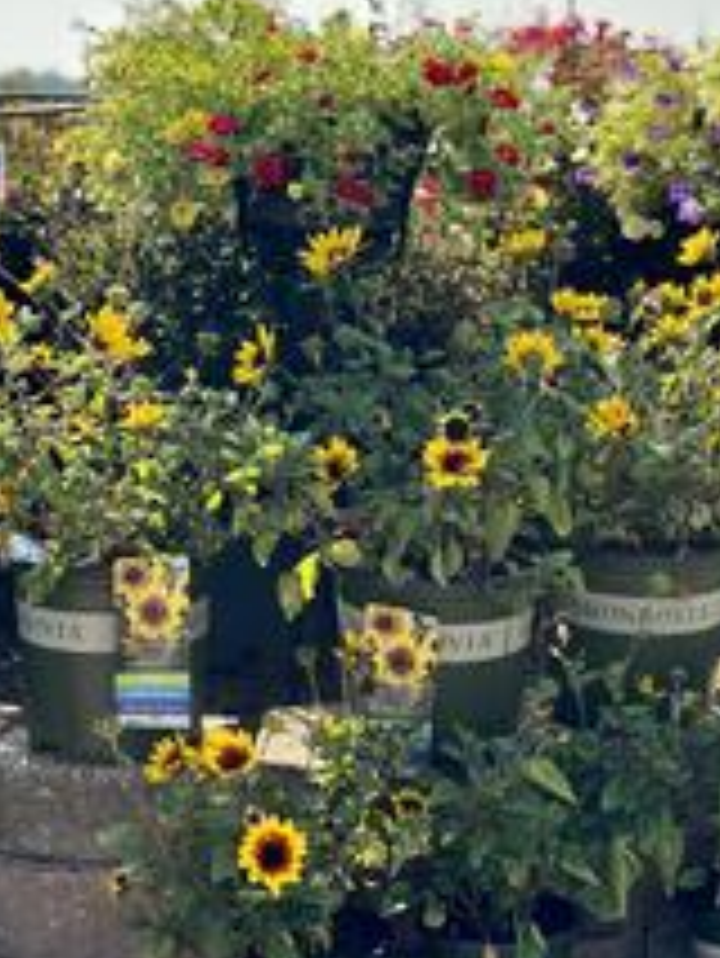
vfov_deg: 24.7
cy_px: 526
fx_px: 2189
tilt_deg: -11.6
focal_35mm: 79
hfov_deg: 18.7
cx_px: 425
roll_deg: -1.4
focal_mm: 6.86
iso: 100
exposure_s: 1/2597
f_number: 1.78
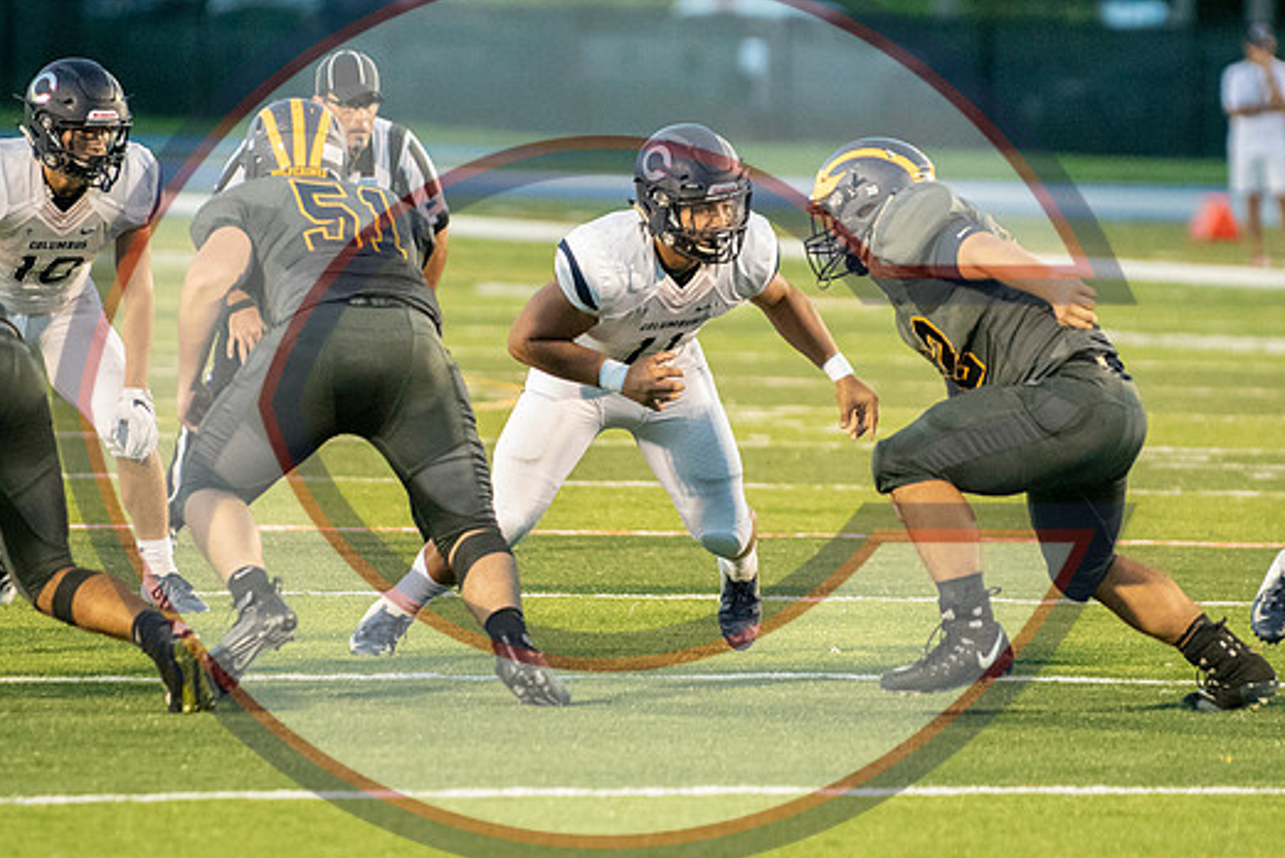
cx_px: 718
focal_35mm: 392
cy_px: 320
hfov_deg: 5.3
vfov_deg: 3.5
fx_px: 13999
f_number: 2.8
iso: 10000
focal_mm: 200
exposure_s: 1/1600
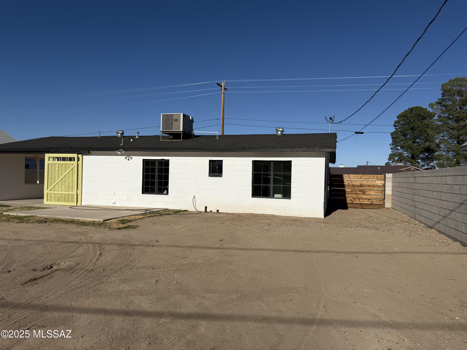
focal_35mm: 24
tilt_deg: +0.6
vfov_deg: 56.8
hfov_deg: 71.6
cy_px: 175
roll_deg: -1.1
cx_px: 234
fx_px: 324
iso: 80
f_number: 1.78
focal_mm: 6.76
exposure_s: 1/11905
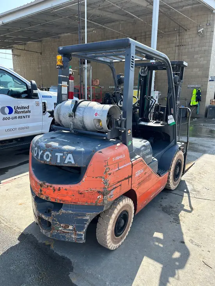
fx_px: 215
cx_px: 108
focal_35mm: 26
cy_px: 143
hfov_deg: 53.1
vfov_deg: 67.3
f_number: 1.5
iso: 50
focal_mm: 5.7
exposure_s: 1/1280
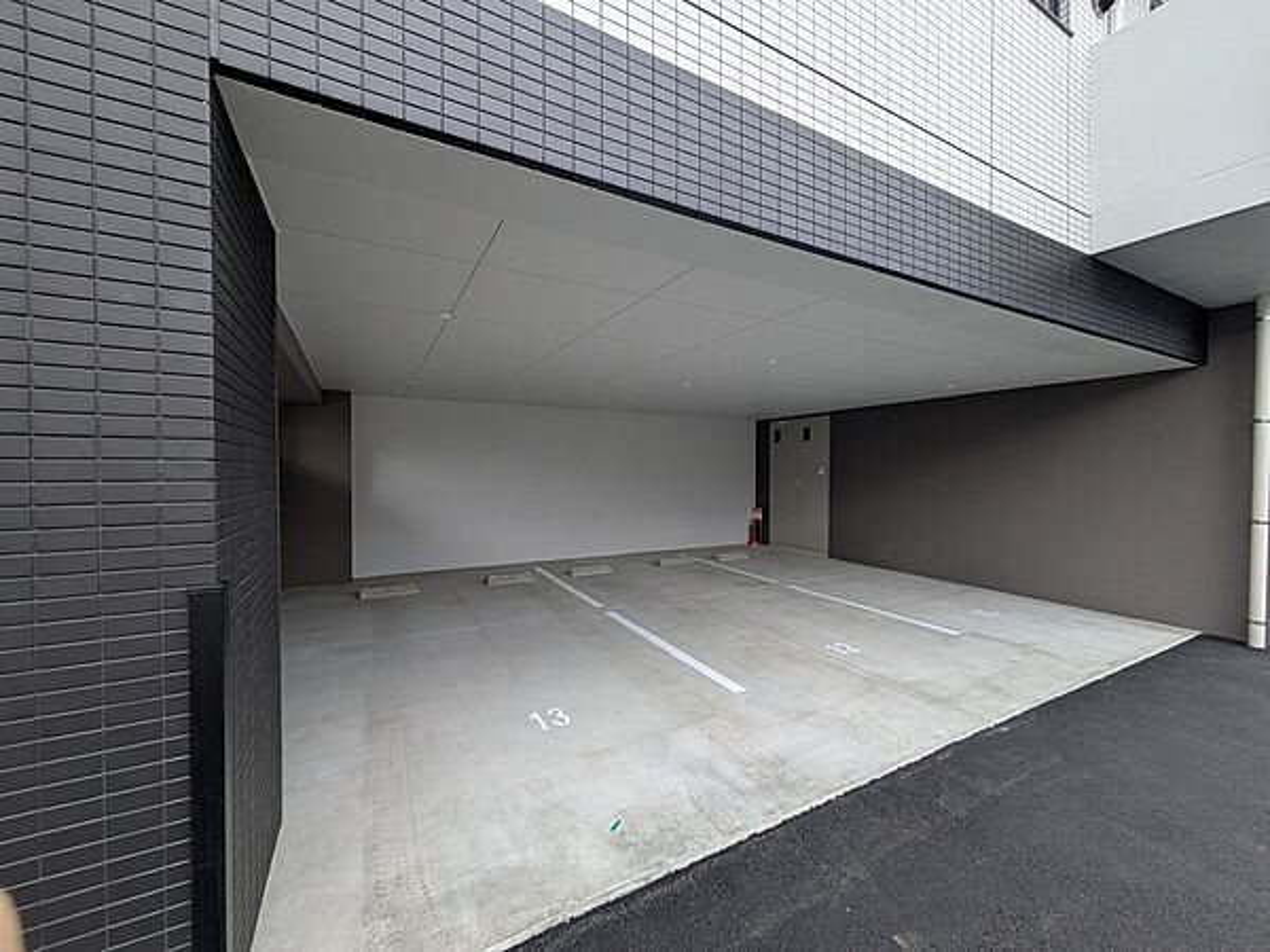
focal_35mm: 14
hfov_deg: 102.1
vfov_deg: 85.7
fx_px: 514
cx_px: 635
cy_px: 476
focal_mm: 1.83
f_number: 2.2
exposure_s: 1/263
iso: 52
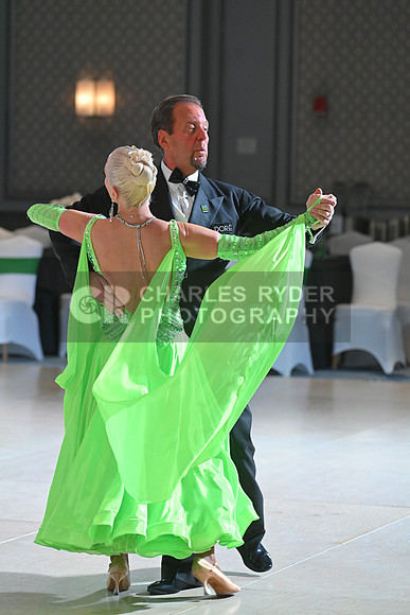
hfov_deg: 9.2
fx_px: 2561
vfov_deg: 13.7
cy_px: 308
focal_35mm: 150
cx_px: 205
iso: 2500
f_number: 5
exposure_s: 1/400
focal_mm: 150
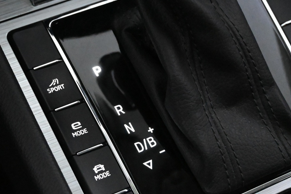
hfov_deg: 27.2
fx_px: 598
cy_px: 134
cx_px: 97
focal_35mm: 74
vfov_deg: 18.4
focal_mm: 30
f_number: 4.8
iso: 11400
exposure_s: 1/50
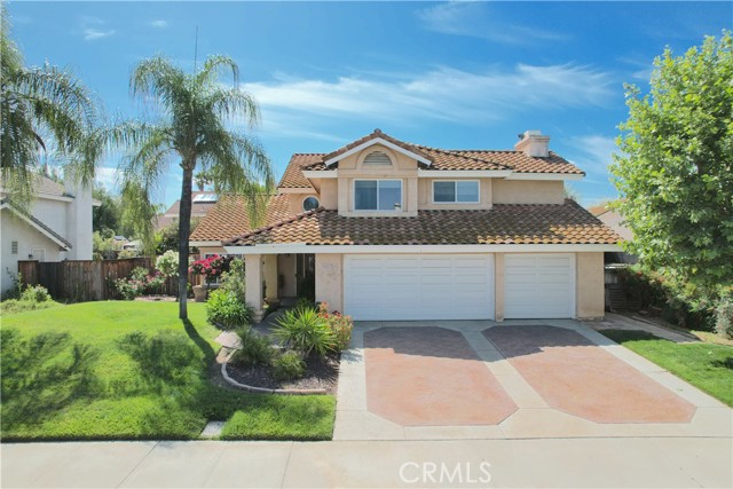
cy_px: 244
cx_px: 366
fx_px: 448
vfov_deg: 57.3
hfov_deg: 78.6
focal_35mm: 22
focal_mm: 8.38
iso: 100
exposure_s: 1/2000
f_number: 2.8
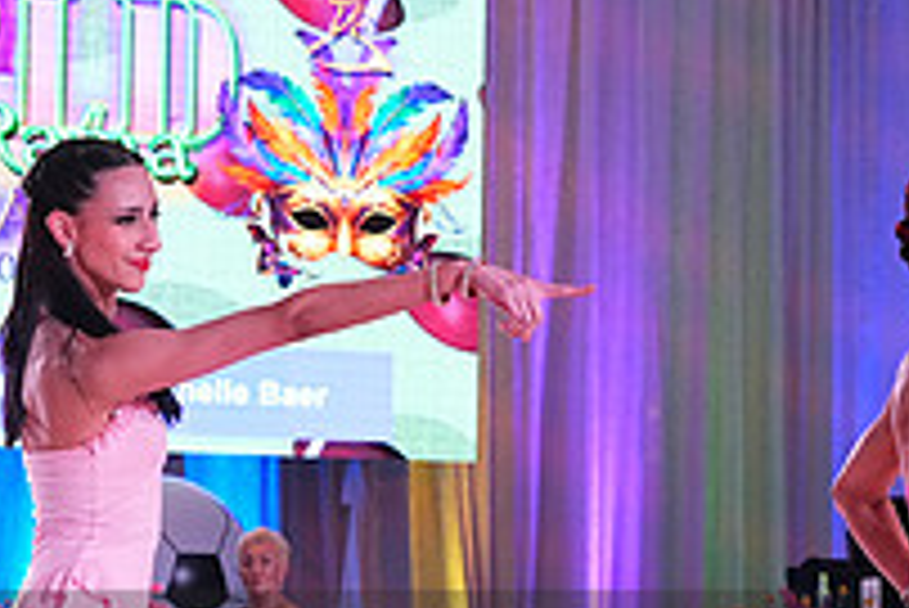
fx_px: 4422
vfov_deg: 7.8
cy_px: 709
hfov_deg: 11.7
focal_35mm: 175
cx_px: 364
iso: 4000
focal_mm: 61
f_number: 5.6
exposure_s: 1/400
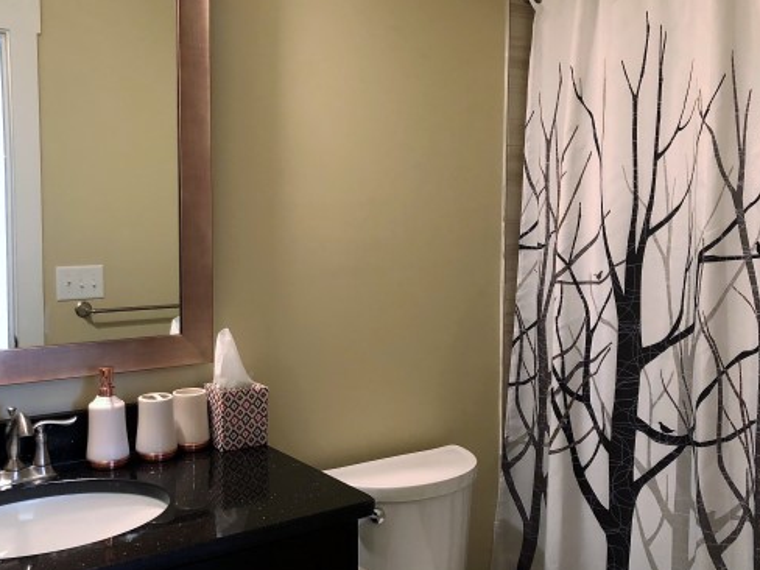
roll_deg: +0.9
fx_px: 834
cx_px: 369
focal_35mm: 38
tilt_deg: -6.3
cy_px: 293
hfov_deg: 49.0
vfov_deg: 37.7
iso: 80
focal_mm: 3.99
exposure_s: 1/15
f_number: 1.8
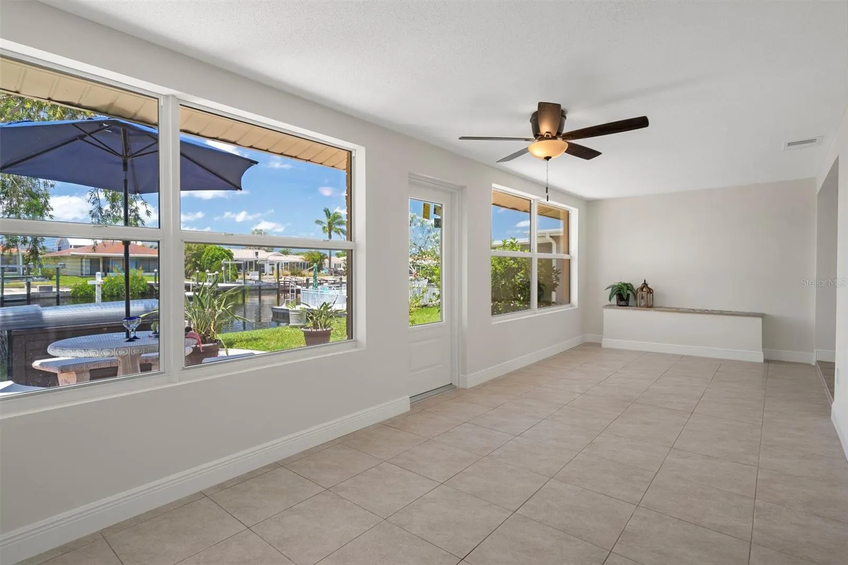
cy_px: 282
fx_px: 400
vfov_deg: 70.4
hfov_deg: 93.3
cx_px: 424
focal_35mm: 17
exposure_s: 1/15
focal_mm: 17
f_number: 9
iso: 320
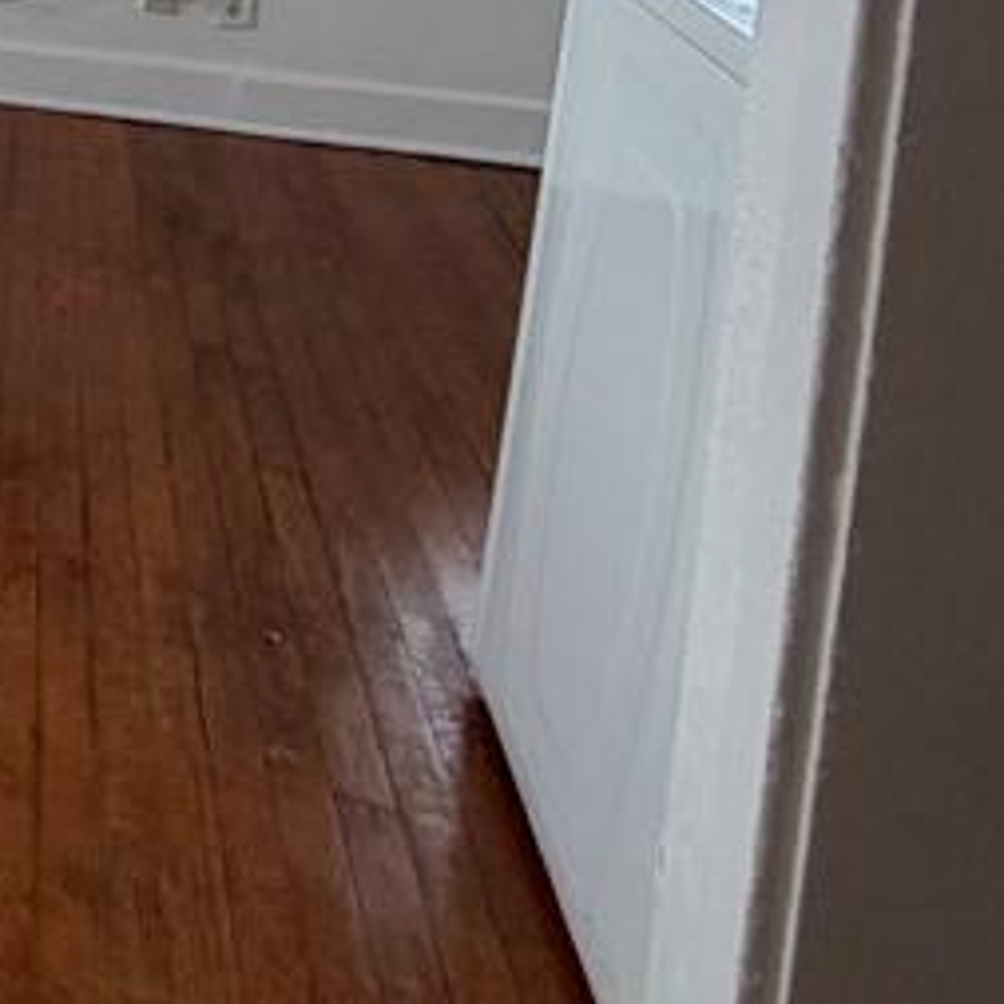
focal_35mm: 50
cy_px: -171
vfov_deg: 29.7
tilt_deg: -9.0
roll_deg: +0.7
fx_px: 1641
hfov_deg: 22.6
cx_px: -726
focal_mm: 2.22
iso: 160
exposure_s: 1/120
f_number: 2.2
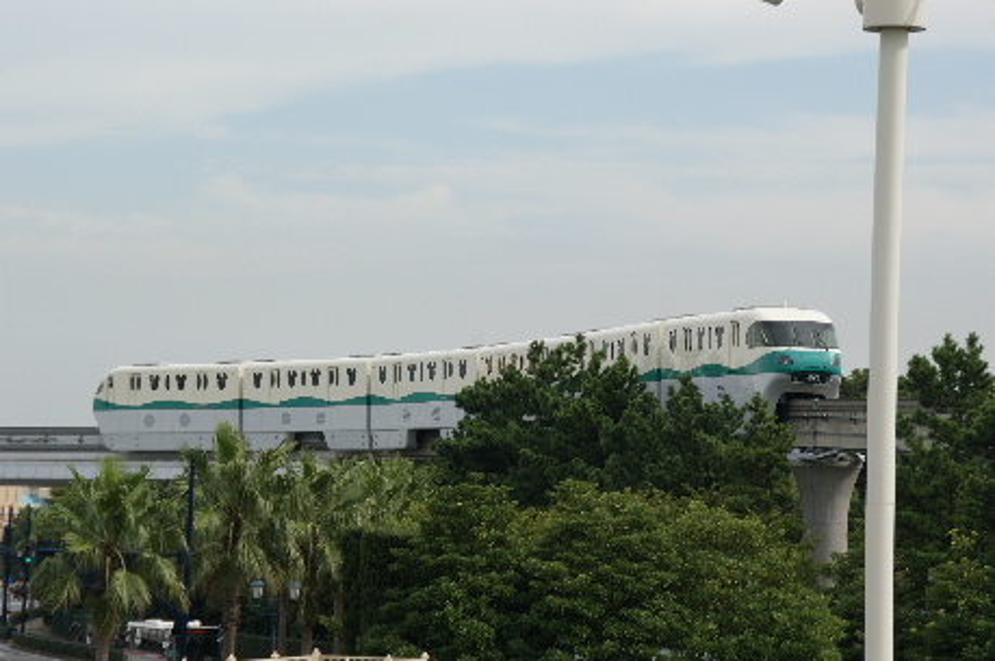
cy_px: 330
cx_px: 498
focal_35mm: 135
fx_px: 3727
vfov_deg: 10.1
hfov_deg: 15.2
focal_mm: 90
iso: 100
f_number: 9
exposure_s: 1/160
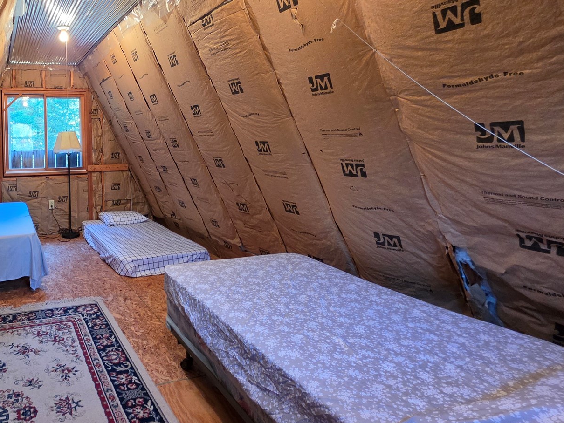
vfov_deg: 60.0
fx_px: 359
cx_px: 107
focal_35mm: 22
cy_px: 149
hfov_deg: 68.5
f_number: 1.9
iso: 320
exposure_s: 1/60
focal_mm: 2.2
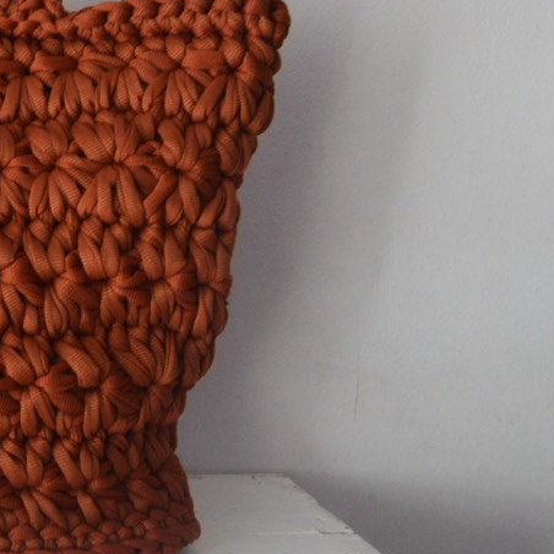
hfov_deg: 21.3
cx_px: -221
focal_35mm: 71
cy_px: 89
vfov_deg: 23.8
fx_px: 1286
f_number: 4.5
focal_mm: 18
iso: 800
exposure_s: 1/15
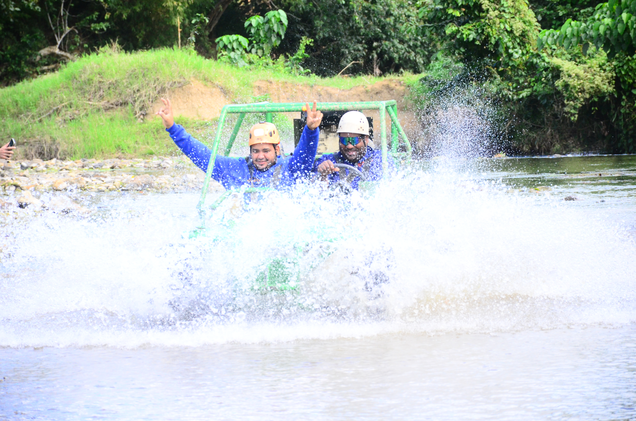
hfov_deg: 11.8
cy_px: 210
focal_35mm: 174
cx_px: 318
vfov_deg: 7.9
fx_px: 3068
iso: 1250
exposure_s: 1/800
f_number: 5.6
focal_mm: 116
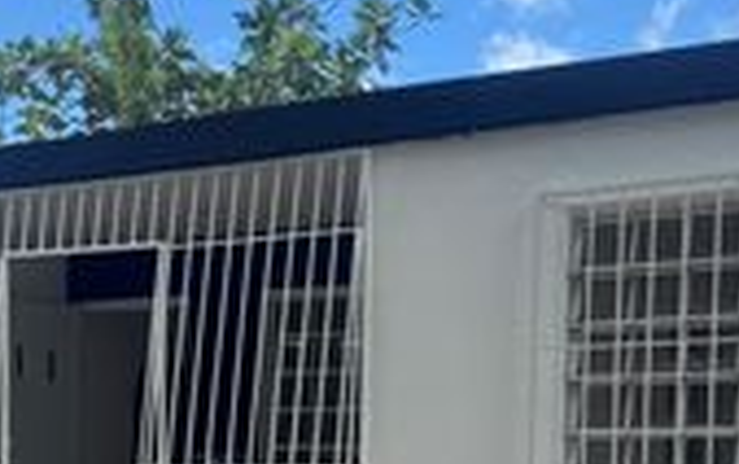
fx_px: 1512
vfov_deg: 17.0
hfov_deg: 27.0
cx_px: 171
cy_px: 468
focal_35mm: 75
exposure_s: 1/1678
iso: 80
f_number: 1.78
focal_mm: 6.76
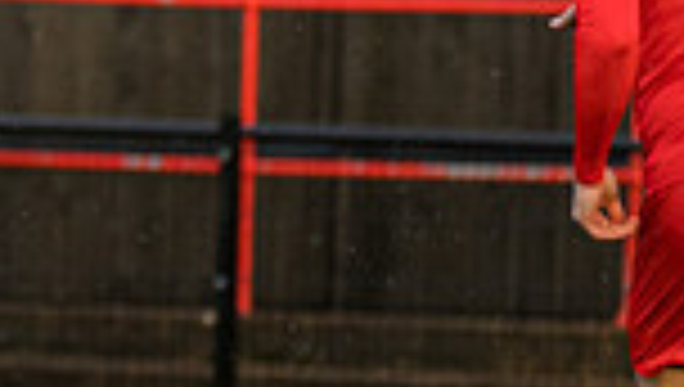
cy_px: 3
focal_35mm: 1231
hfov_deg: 1.8
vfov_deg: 1.0
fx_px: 22358
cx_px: -370
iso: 1000
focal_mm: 220
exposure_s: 1/1250
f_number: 2.8
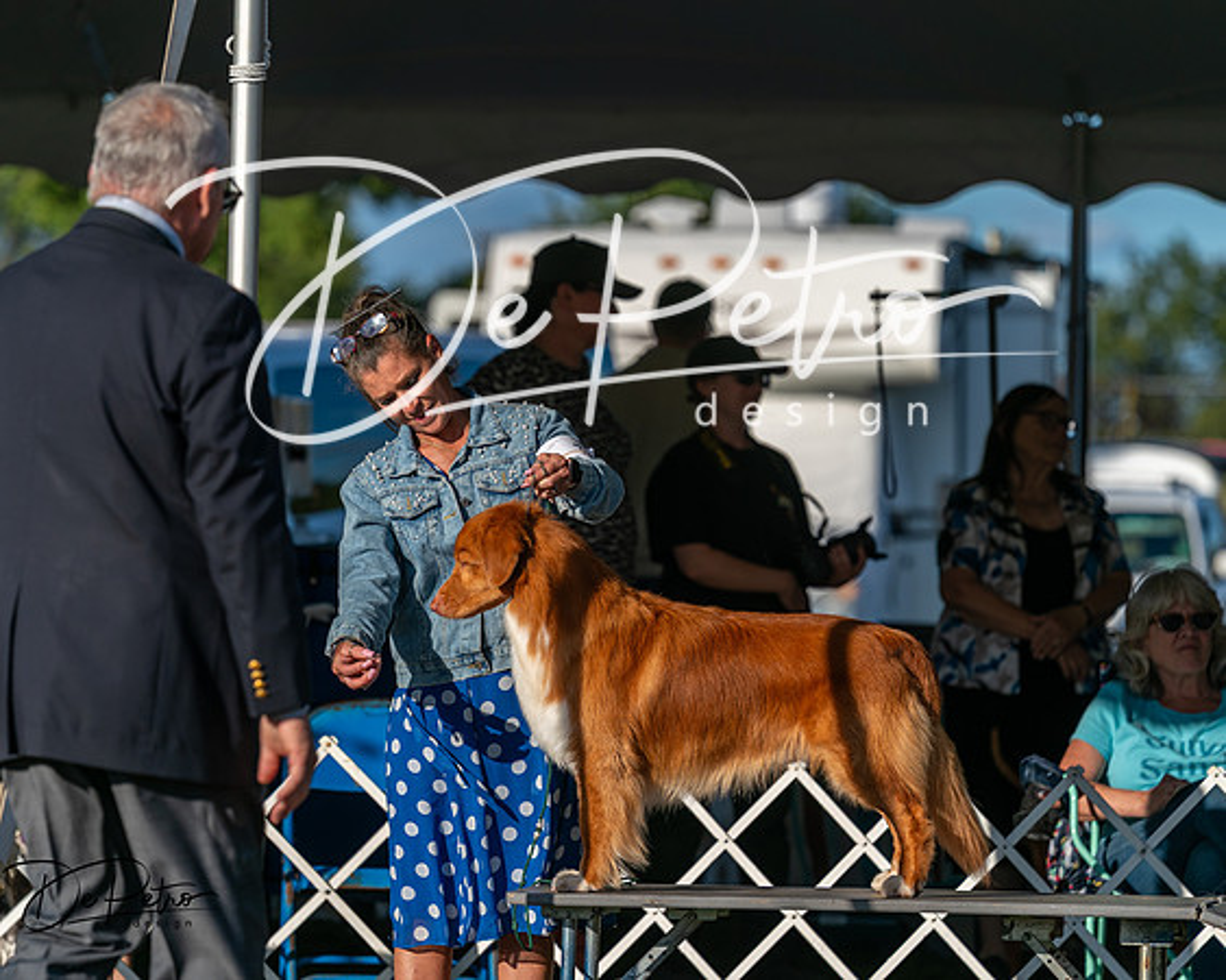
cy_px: 490
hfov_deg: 8.6
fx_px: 8170
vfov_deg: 6.9
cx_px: 613
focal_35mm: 225
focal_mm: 200
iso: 100
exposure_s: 1/1250
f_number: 4.5
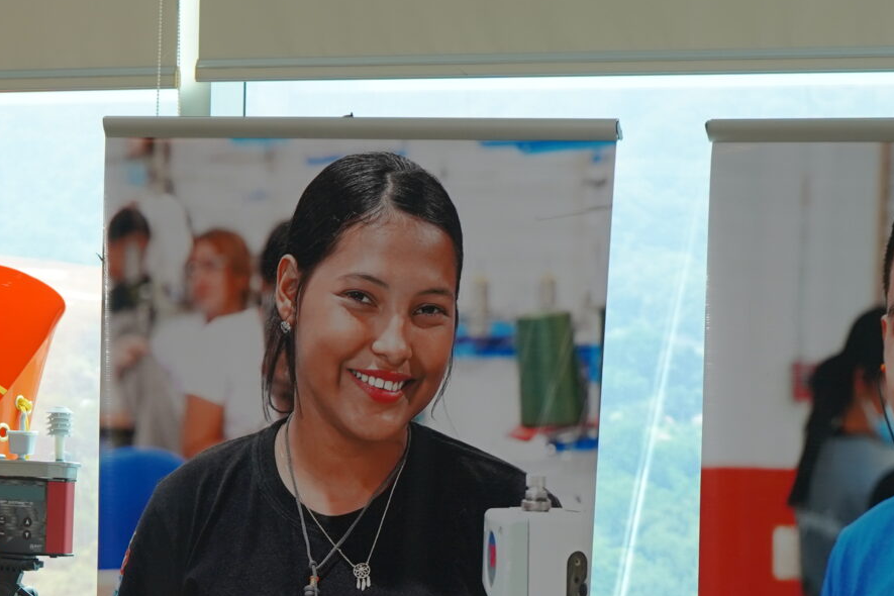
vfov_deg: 10.1
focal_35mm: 133
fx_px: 3303
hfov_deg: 15.4
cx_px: 298
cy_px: 742
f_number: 4.5
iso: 250
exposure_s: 1/160
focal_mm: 46
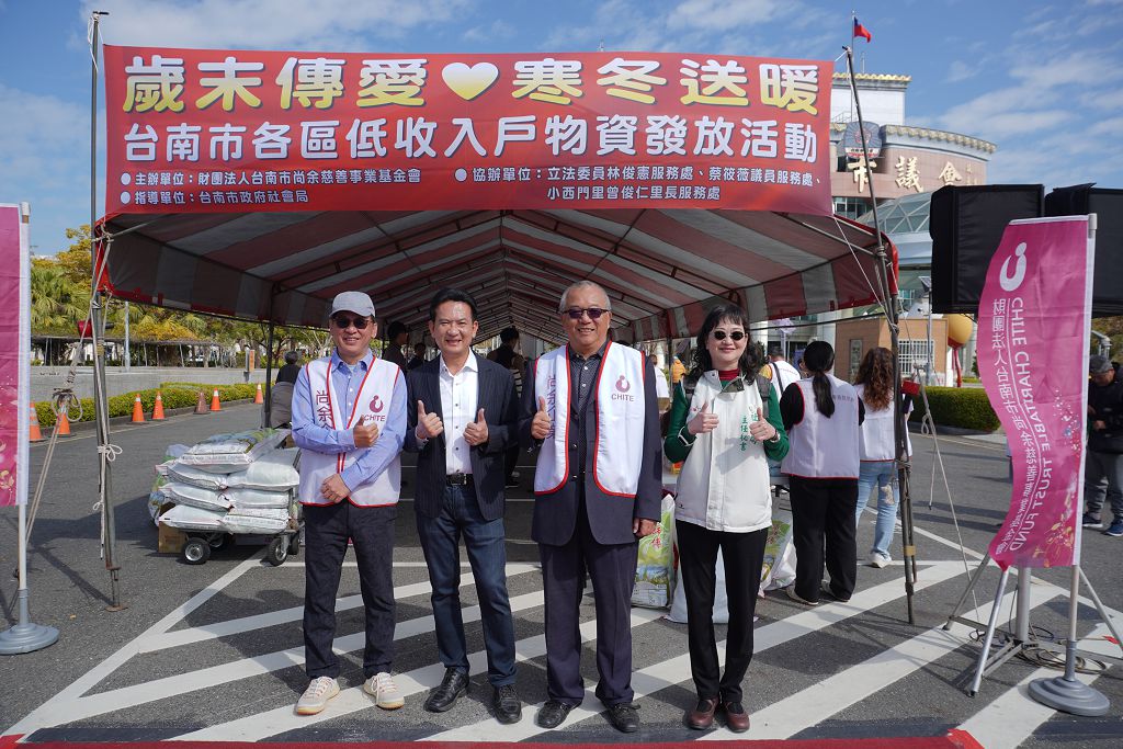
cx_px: 562
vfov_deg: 53.1
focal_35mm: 24
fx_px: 749
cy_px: 374
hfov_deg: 73.7
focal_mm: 16
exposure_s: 1/250
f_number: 7.1
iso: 64
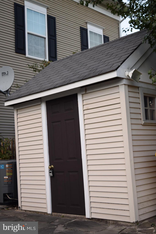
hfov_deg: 26.5
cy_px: 117
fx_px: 331
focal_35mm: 51
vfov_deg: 38.9
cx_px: 78
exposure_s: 1/80
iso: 400
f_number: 4.5
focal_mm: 34
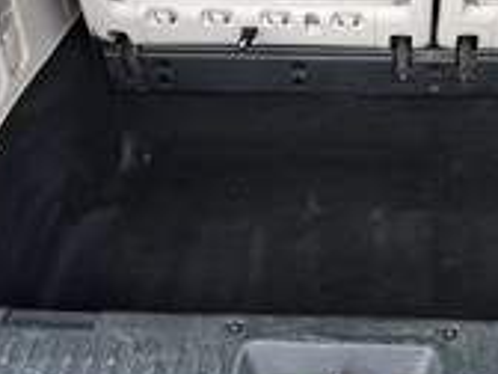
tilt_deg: -31.9
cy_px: 6
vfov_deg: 24.6
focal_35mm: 57
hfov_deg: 33.2
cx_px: 368
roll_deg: -0.9
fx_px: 820
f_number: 1.78
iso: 200
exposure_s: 1/121
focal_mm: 6.76
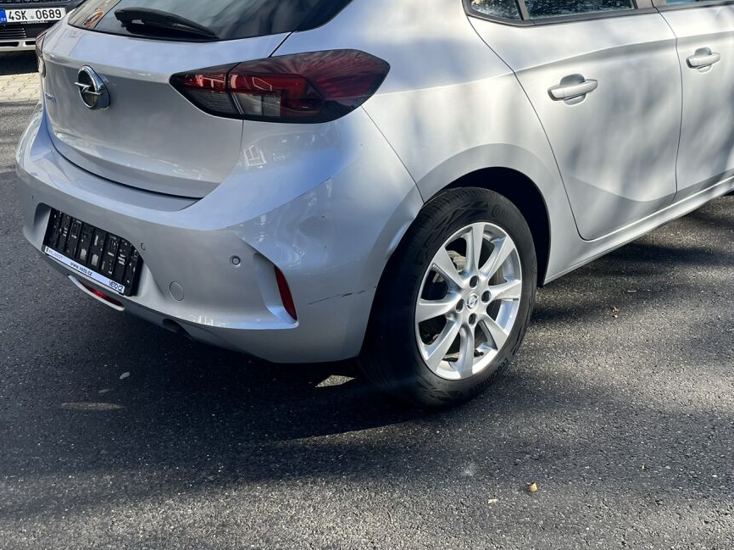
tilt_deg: -17.4
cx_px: 472
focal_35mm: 41
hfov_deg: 45.3
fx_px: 869
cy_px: 174
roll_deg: +0.1
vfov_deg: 34.7
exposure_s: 1/1923
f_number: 1.6
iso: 50
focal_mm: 5.1
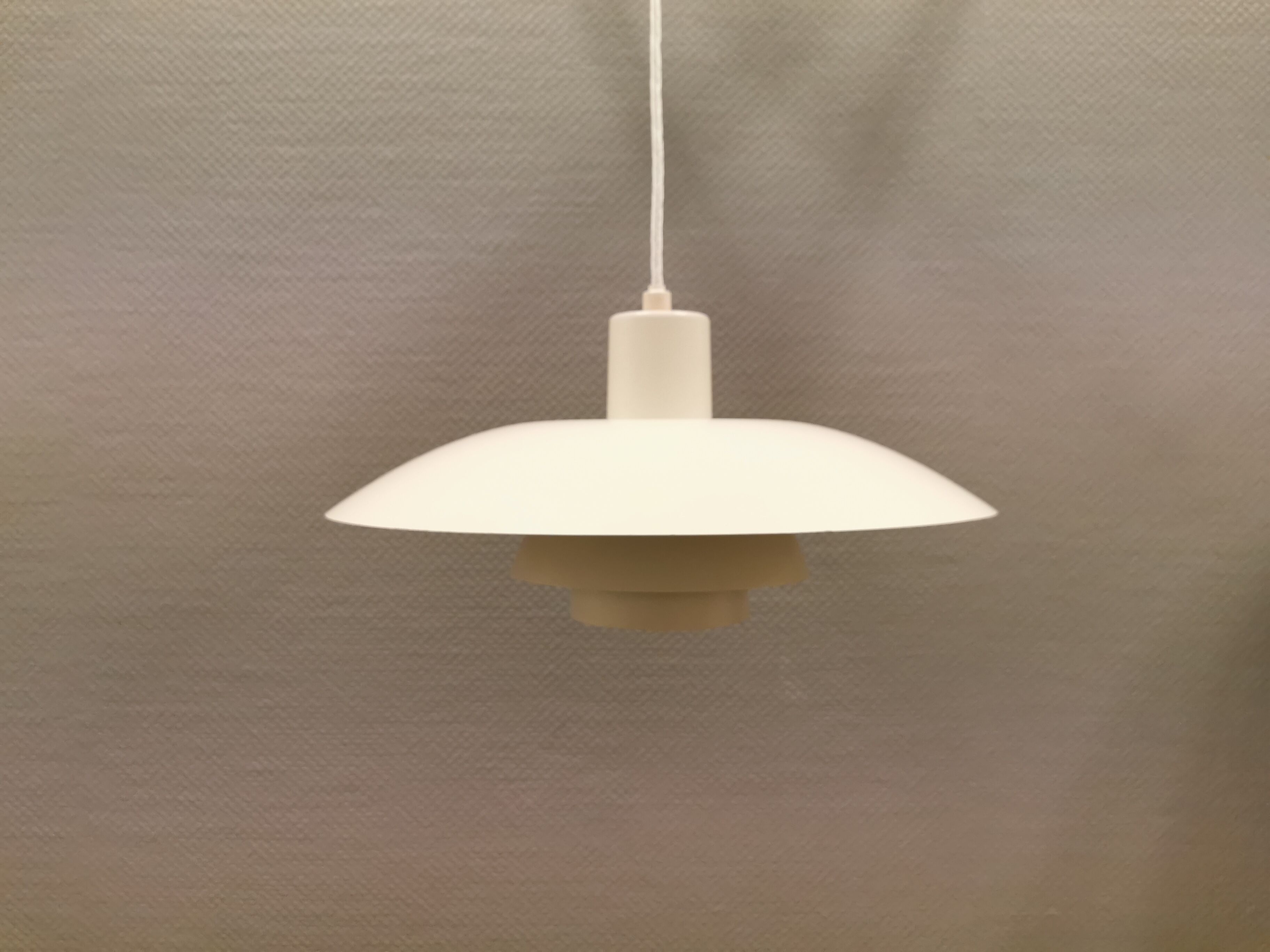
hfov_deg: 65.3
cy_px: 476
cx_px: 635
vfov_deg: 51.4
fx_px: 991
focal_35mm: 27
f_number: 1.6
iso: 200
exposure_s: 1/60
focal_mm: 5.56
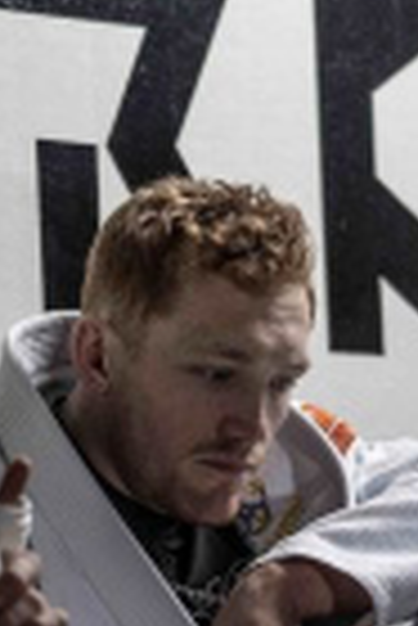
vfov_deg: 5.6
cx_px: 13
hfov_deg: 3.8
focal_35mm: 366
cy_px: 698
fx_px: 6358
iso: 100
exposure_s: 1/200
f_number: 1.8
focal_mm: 85
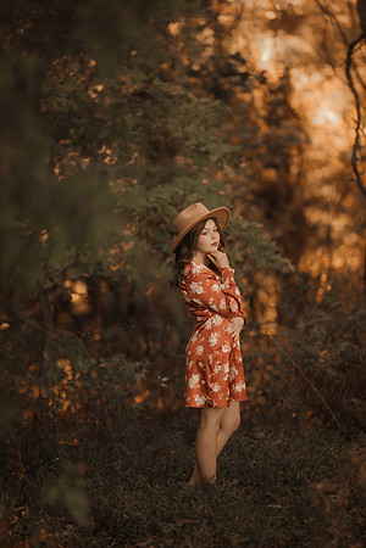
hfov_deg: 13.0
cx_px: 183
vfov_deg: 19.5
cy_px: 274
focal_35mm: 105
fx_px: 1601
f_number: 1.6
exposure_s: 1/250
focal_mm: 105
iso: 125
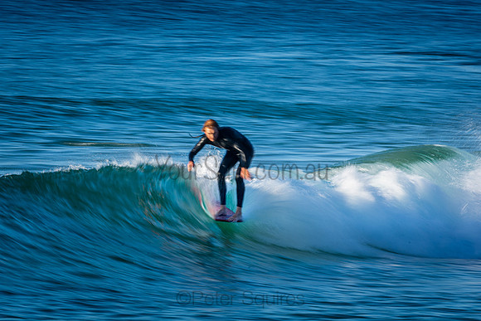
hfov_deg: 2.7
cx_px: 240
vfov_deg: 1.8
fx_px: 10023
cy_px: 160
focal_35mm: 750
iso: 100
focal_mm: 500
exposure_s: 1/20
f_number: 25
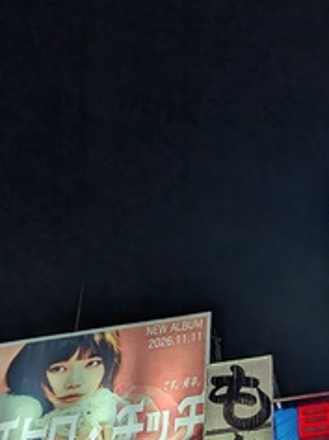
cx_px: 262
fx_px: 877
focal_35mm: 69
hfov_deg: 21.0
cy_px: 373
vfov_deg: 27.4
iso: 34
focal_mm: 4.53
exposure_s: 1/100
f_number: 1.7
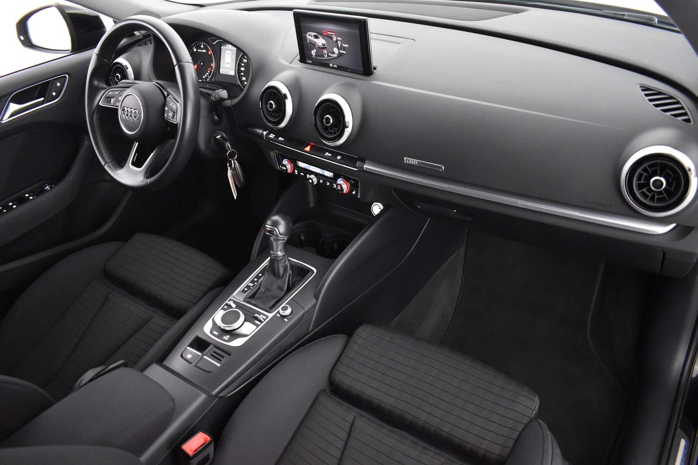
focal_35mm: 27
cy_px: 232
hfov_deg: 67.4
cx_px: 349
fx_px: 523
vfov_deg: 47.9
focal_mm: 18
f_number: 3.5
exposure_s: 1/25
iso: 3200
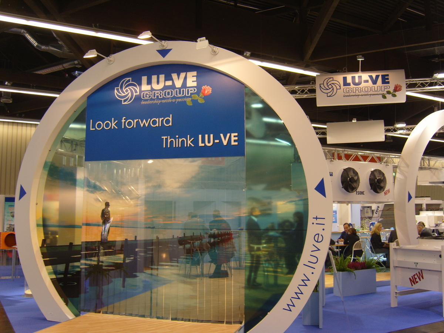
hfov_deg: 52.6
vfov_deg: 40.7
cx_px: 222
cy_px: 166
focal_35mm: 35
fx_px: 449
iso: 80
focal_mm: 7.4
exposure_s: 1/45
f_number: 2.8
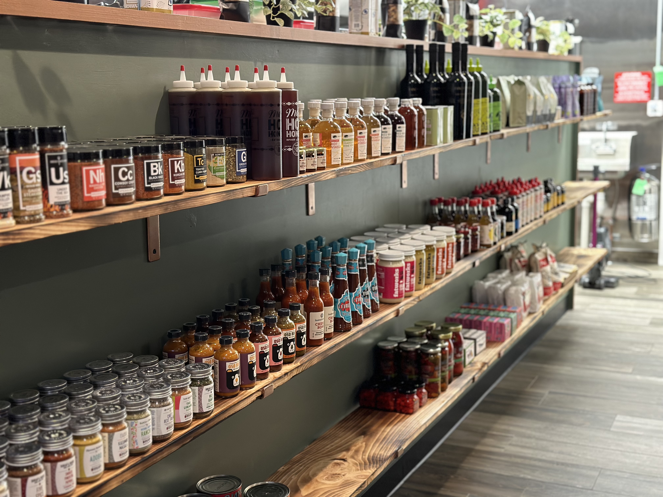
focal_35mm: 48
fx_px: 919
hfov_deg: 39.7
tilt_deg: -10.3
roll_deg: +1.1
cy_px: 248
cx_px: 332
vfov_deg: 30.3
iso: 400
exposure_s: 1/40
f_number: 1.78
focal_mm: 6.86
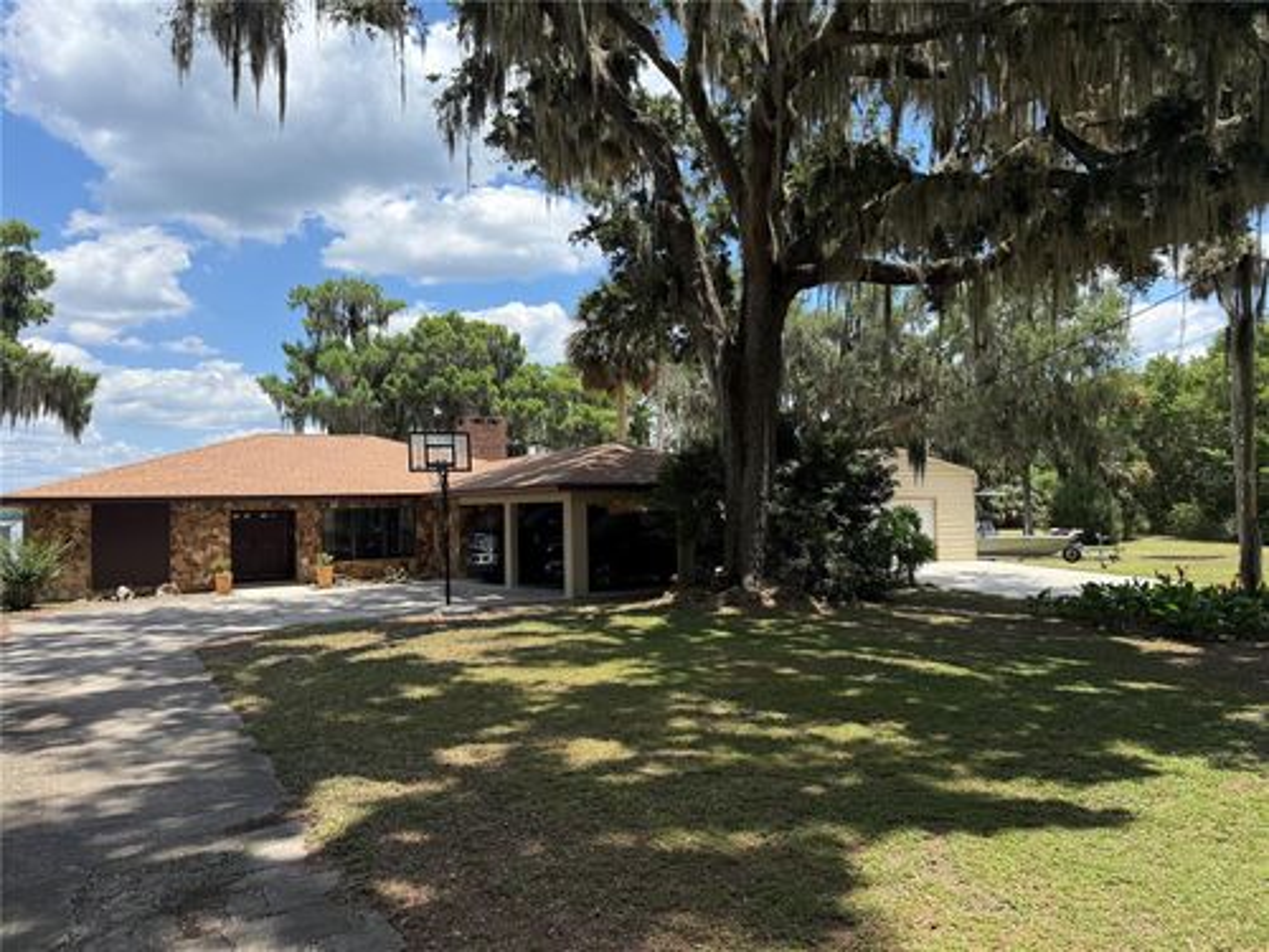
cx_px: 634
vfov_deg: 56.8
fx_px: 880
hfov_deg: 71.6
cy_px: 476
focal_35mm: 24
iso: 80
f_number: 1.78
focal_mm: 6.76
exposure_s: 1/3279
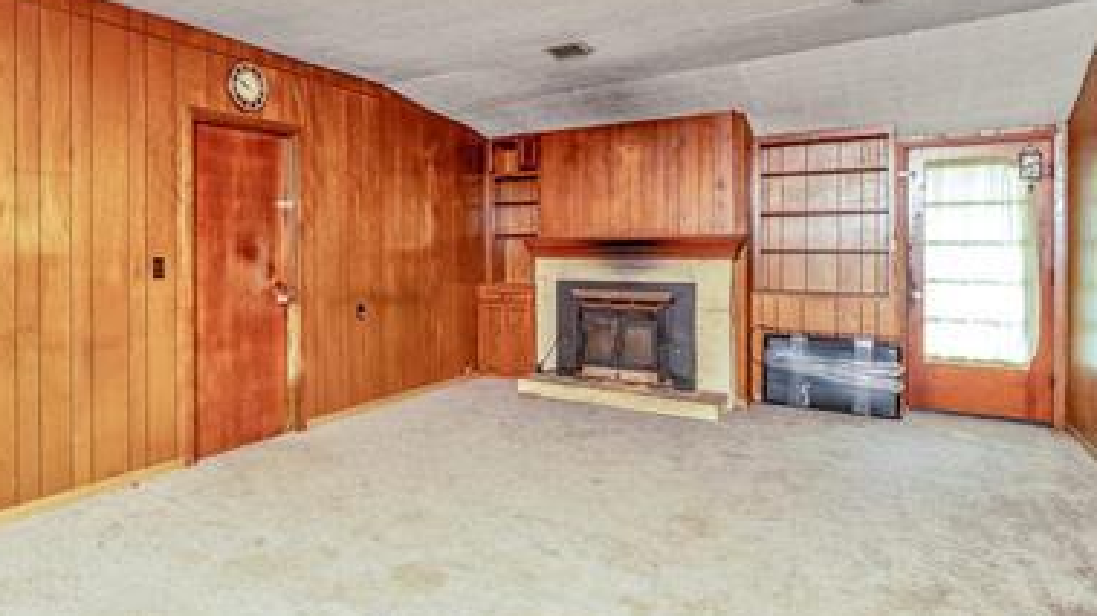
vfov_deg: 49.3
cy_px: 254
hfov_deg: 77.1
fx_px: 669
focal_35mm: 23
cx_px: 402
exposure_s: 1/15
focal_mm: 13
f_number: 8
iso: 3200
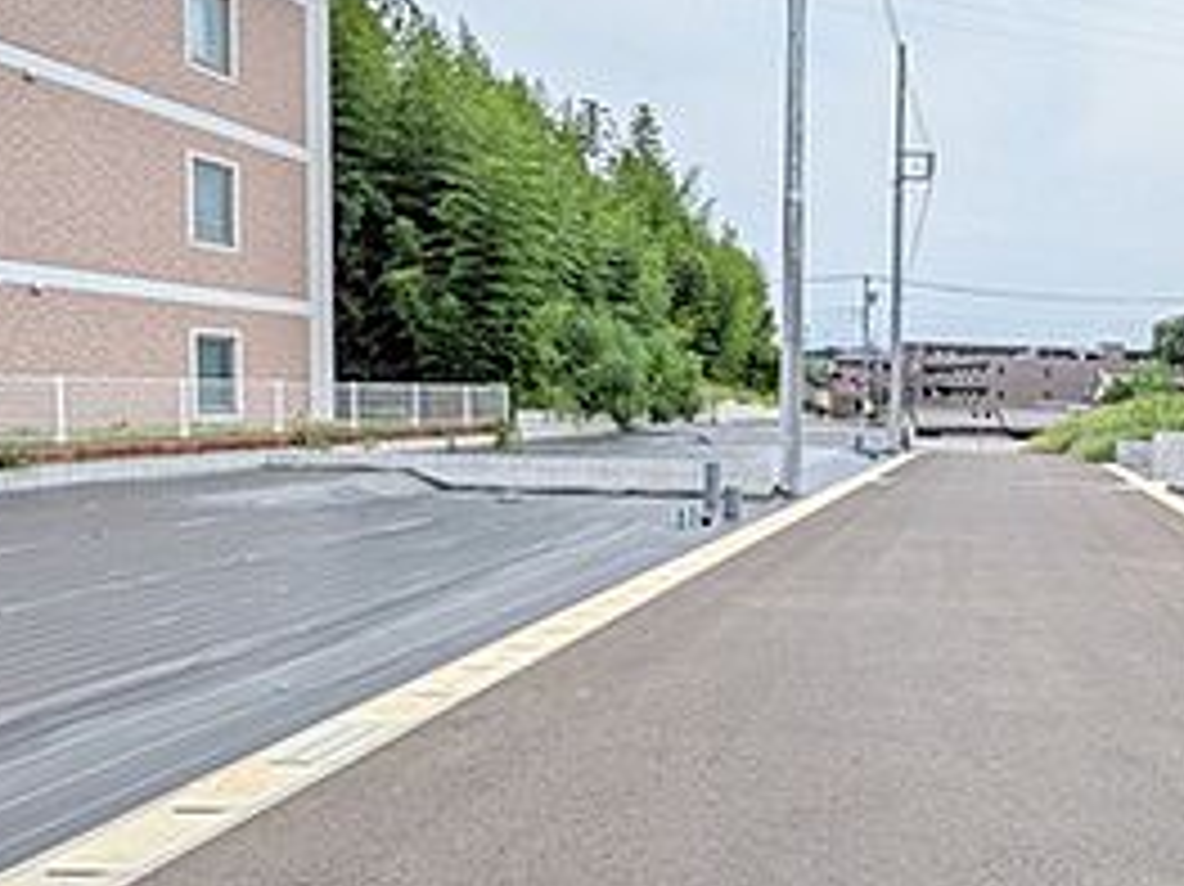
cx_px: 990
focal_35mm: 32
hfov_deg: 52.2
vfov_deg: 44.1
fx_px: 1094
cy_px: 468
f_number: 2.2
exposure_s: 1/2188
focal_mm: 1.83
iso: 51
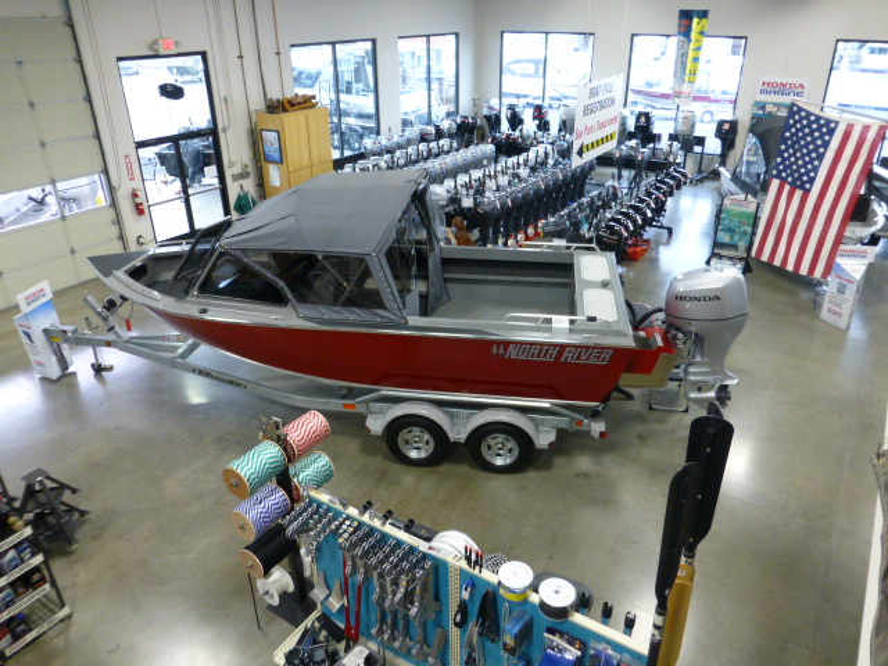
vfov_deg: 54.9
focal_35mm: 25
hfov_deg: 69.4
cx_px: 444
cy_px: 333
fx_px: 641
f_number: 3.3
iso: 400
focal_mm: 4.4
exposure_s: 1/30
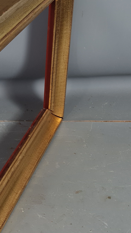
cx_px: 12
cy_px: 92
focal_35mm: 42
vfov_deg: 48.0
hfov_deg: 27.3
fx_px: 259
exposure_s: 1/50
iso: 64
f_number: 1.8
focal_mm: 5.4
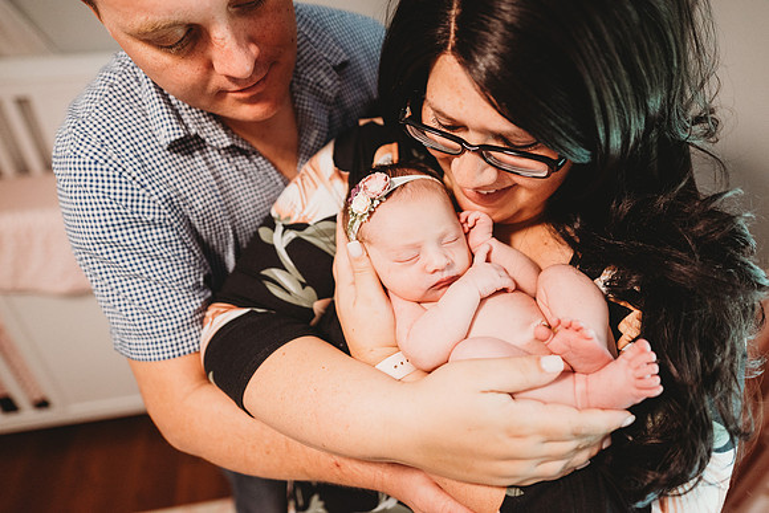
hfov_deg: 73.7
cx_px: 384
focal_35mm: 24
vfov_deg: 53.2
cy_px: 256
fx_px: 513
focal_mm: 24
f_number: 2.2
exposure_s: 1/160
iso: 1600
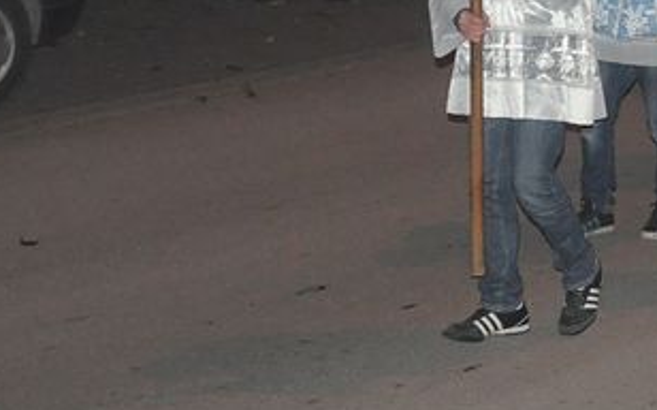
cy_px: 16
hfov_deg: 14.8
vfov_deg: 9.6
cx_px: 843
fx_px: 2415
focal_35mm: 135
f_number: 5
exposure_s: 1/60
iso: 2000
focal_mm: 32
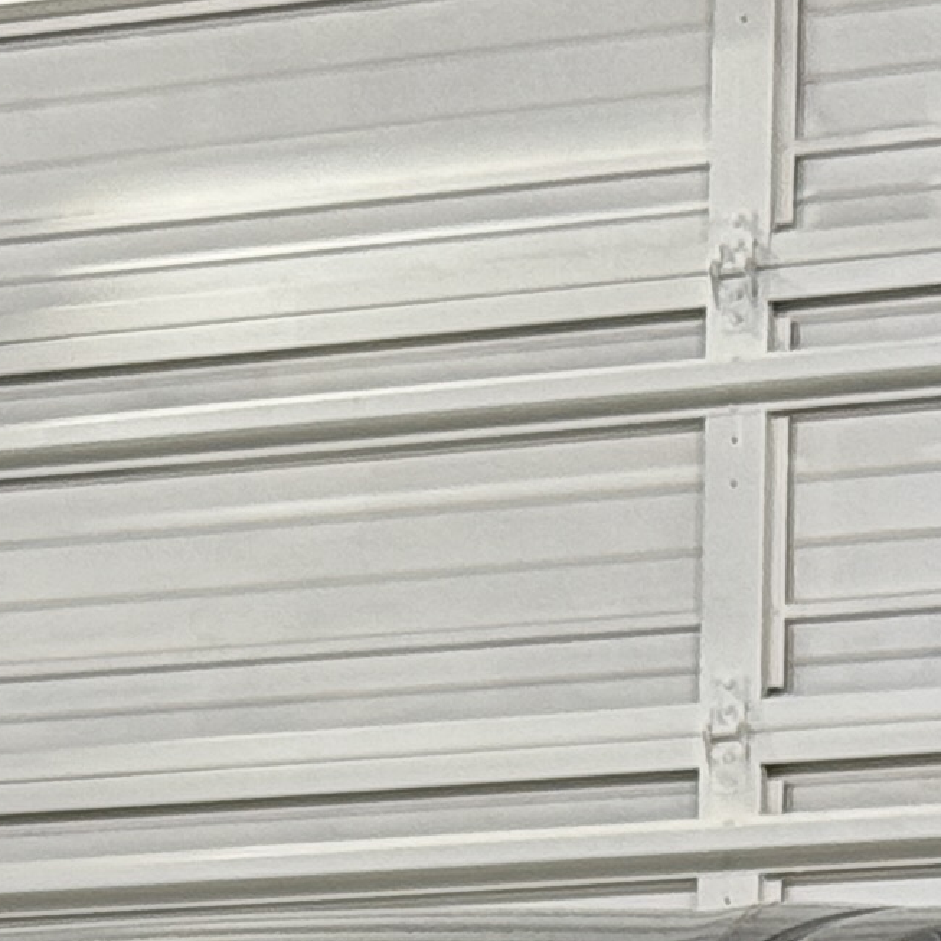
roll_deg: -0.6
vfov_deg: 6.5
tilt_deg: -0.1
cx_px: -414
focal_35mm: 262
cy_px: 1941
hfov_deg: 6.6
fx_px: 8058
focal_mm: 6.76
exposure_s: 1/60
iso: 125
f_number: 1.78
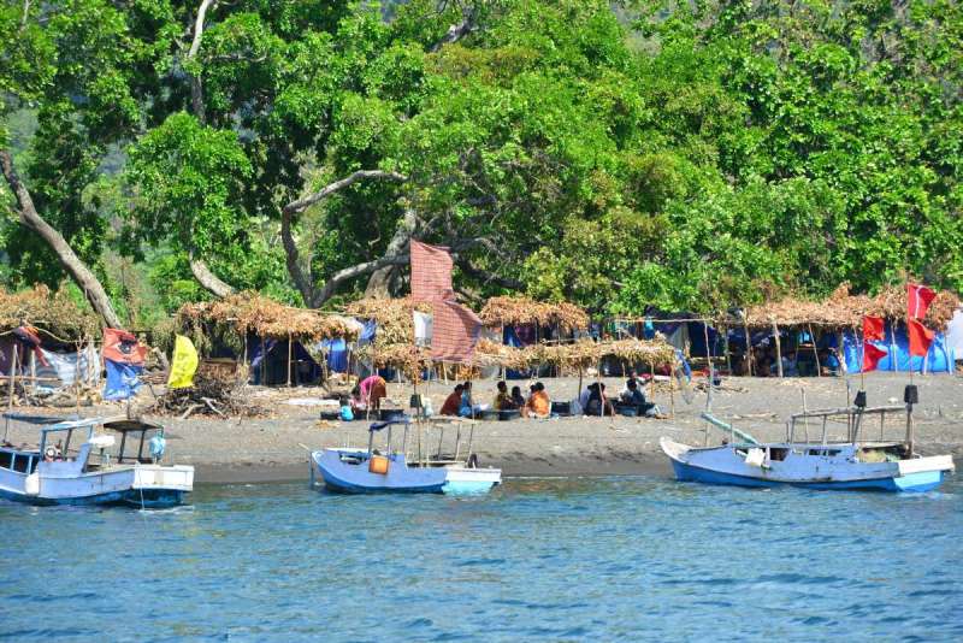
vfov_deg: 6.9
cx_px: 482
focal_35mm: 200
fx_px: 5352
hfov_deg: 10.3
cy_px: 322
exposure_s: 1/320
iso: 250
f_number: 9
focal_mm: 200
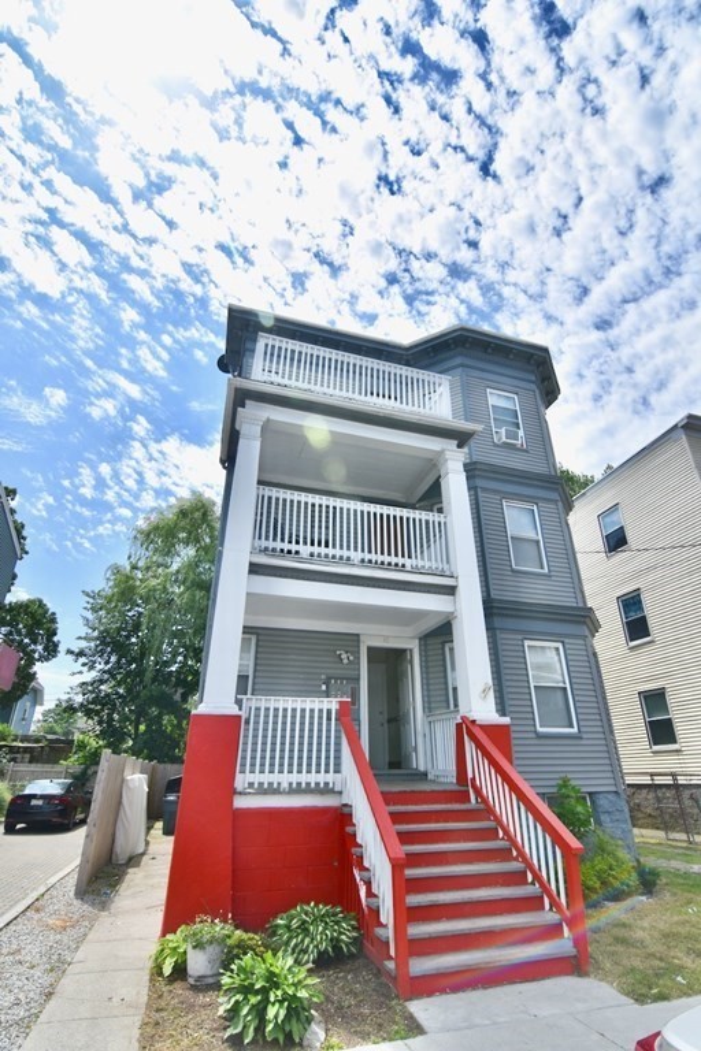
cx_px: 350
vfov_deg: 95.0
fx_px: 482
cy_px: 526
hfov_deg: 72.1
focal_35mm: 16
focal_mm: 11
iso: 125
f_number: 8
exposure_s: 1/500
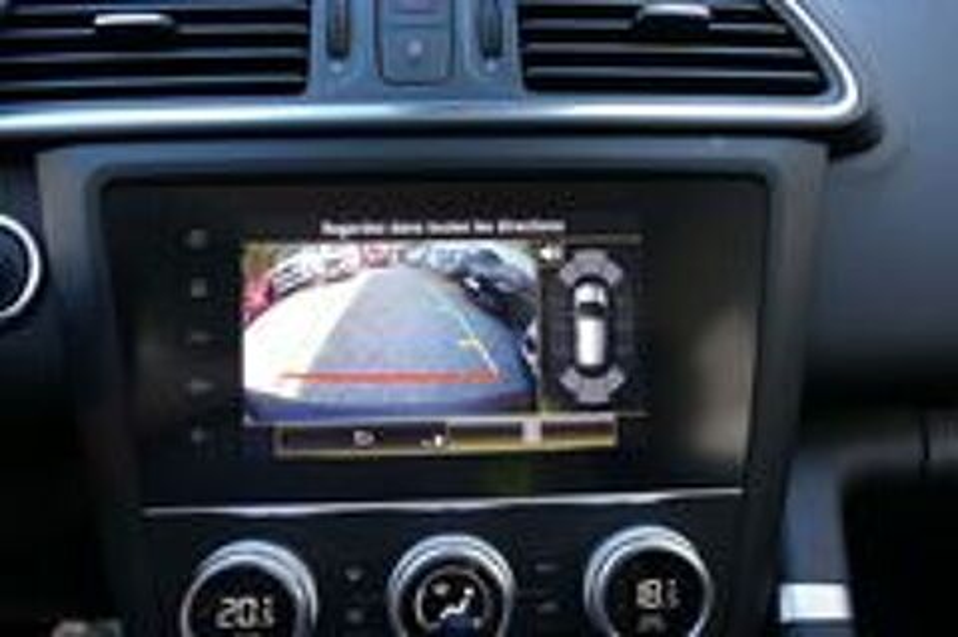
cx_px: 479
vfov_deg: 51.2
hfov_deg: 71.6
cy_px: 318
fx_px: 665
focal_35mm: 25
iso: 160
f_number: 2.8
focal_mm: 9.12
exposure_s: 1/60
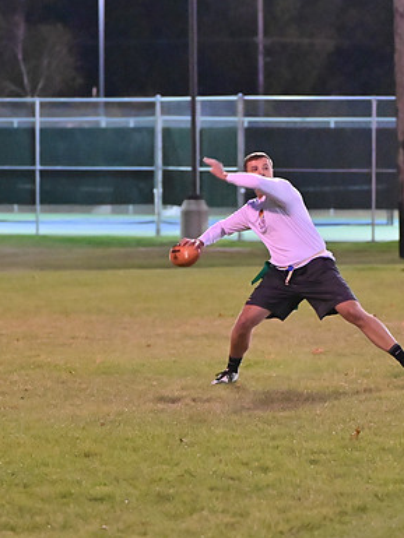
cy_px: 269
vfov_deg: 7.6
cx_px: 301
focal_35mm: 261
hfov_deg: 5.7
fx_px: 4059
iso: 6400
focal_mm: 120
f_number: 4
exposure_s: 1/400
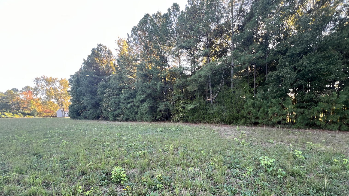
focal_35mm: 15
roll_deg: +1.8
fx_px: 139
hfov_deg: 102.9
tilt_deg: -8.5
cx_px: 185
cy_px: 130
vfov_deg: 68.6
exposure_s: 1/99
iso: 80
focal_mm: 1.57
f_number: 1.8
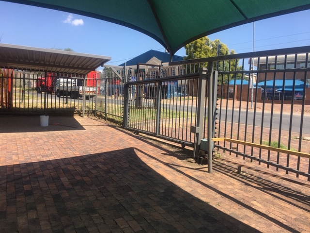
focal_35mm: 29
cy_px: 116
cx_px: 155
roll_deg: -2.5
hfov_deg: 61.7
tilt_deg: -3.4
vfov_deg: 48.2
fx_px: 260
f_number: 2.2
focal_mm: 4.15
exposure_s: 1/950
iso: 25
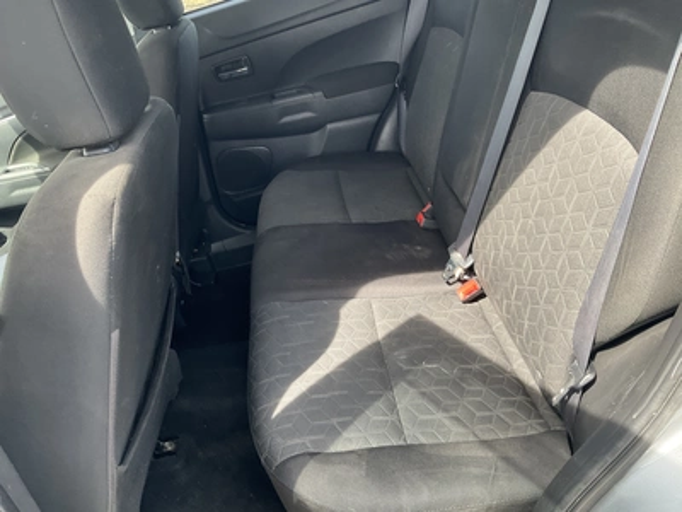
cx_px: 341
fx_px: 571
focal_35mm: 29
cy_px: 256
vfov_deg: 48.2
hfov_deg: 61.7
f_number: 1.8
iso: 40
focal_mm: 3
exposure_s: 1/122
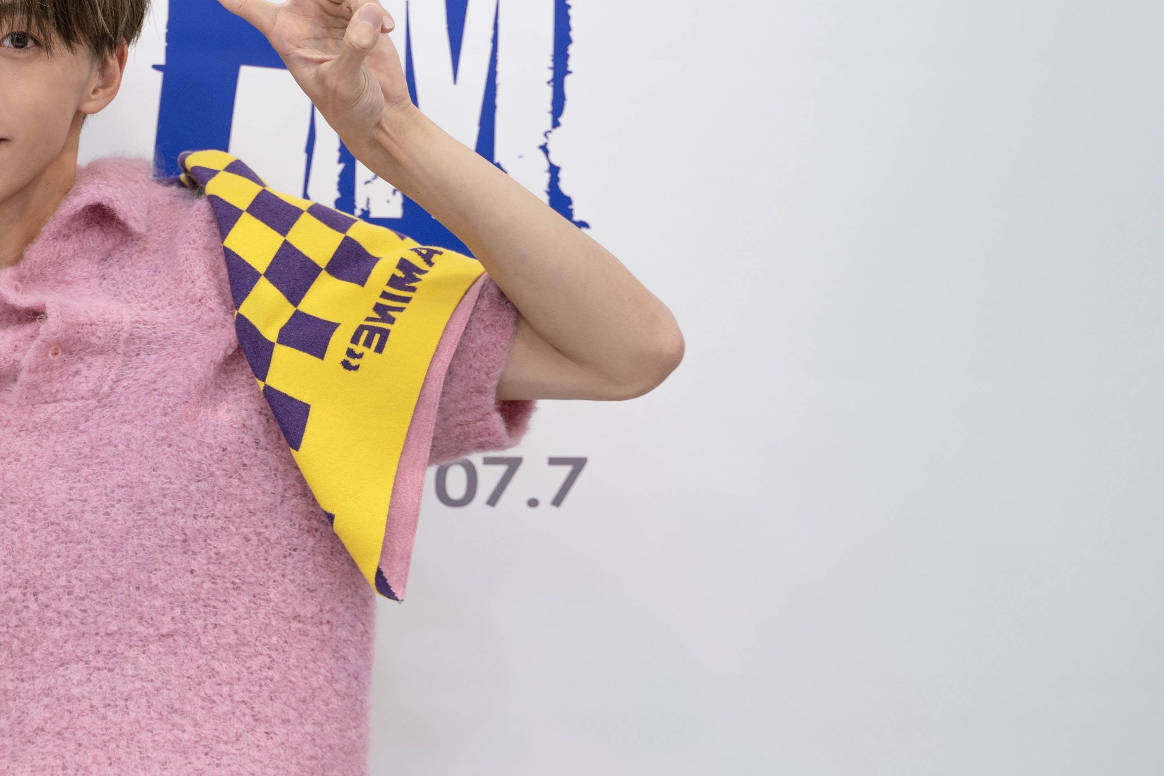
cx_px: -64
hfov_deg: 20.6
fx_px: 3072
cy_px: 321
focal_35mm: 95
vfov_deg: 14.4
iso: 200
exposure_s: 1/200
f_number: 2.8
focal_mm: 45
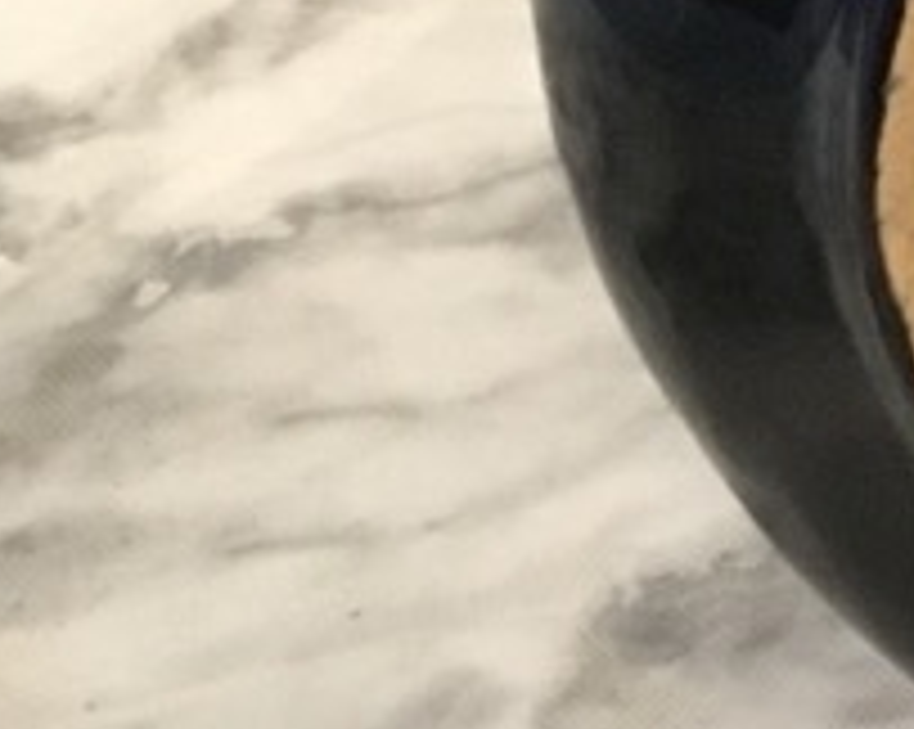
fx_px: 4837
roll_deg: -0.1
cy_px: -1062
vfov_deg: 7.9
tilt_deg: -17.3
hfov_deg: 9.6
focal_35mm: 179
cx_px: 2197
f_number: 2.4
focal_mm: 3.3
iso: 200
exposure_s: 1/24
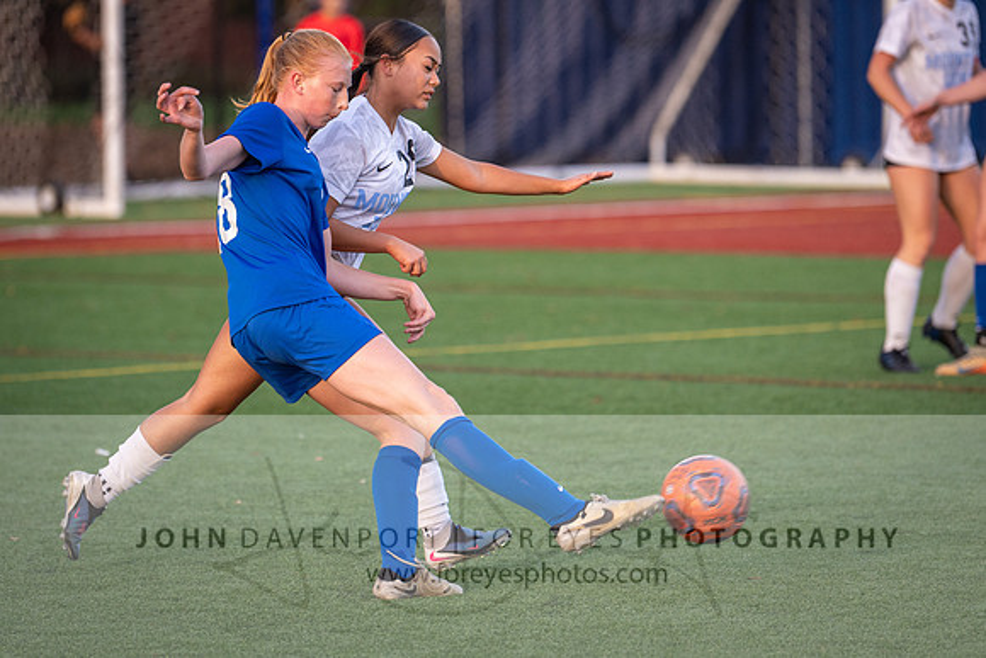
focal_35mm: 255
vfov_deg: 5.4
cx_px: 440
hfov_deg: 8.1
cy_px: 301
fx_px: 6987
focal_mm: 180
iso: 800
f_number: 2.8
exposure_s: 1/1000
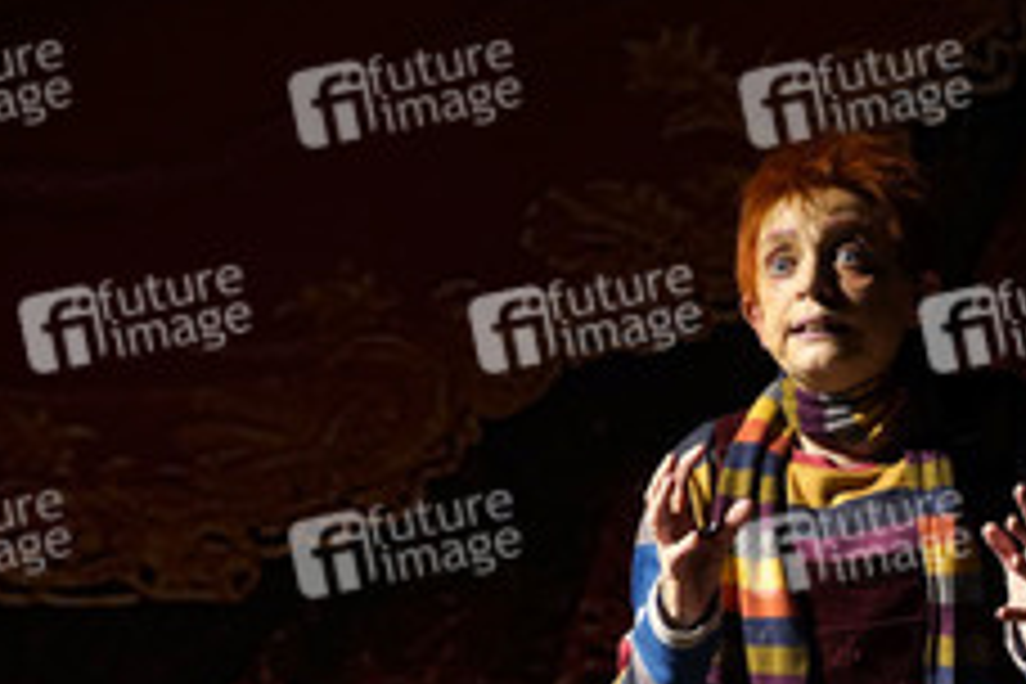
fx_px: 11257
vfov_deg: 3.5
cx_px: 916
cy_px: 657
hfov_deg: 5.2
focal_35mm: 395
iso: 3200
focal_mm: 200
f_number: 5.6
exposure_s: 1/250
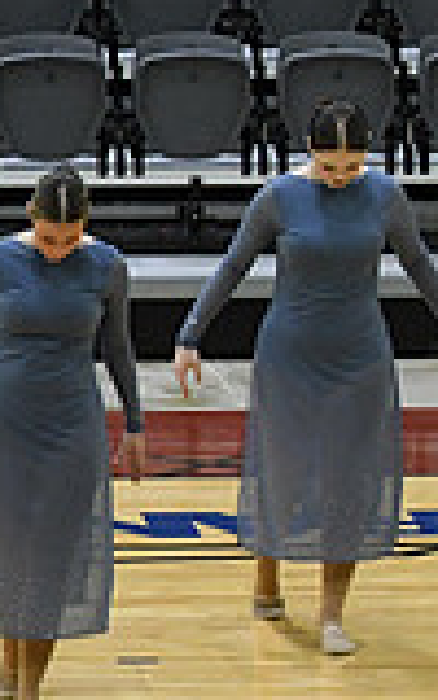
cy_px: 615
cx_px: -701
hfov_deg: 3.2
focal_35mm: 400
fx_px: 7640
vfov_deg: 5.2
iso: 5000
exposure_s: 1/500
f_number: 4
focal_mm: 72
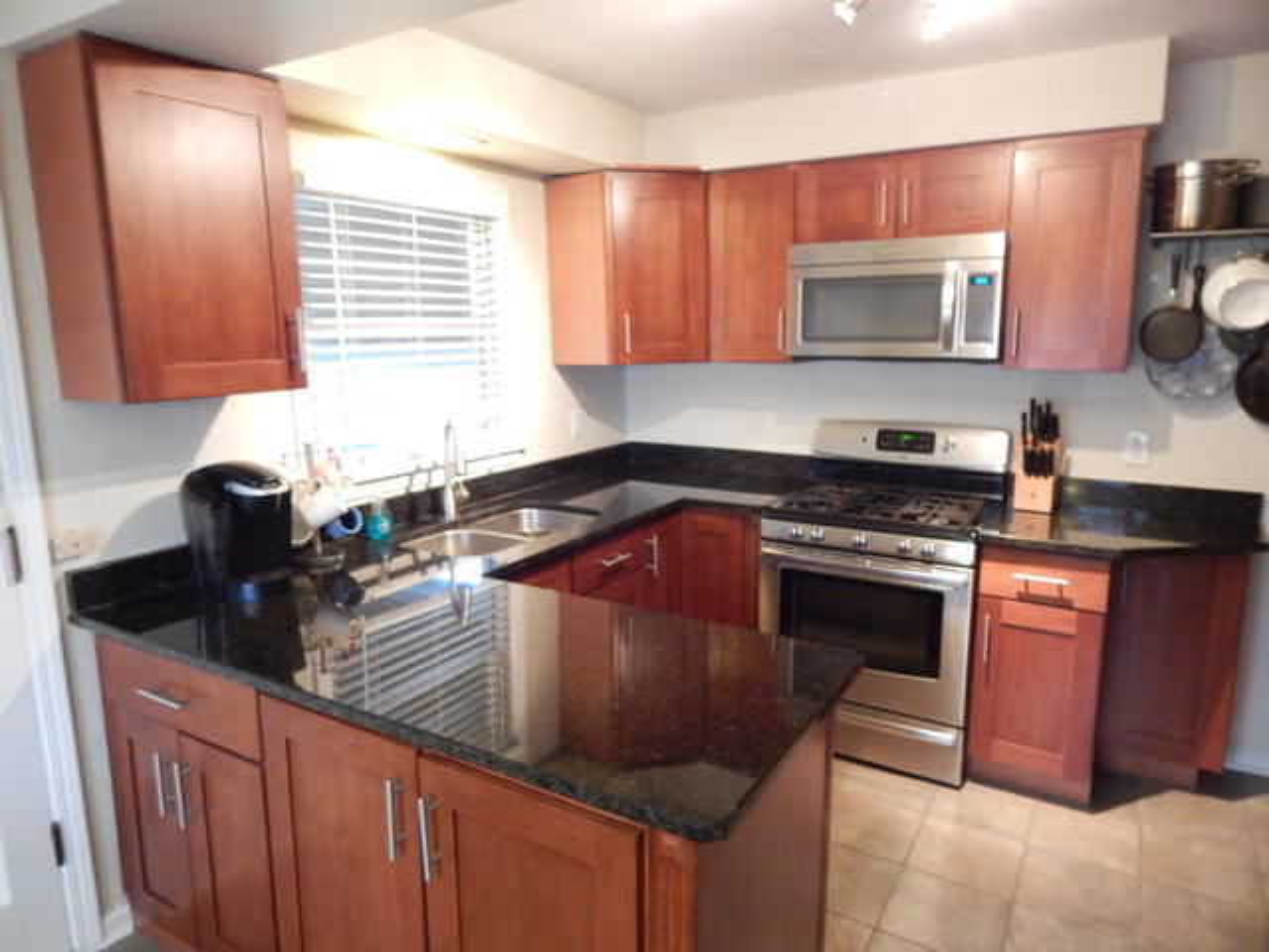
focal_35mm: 22
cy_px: 476
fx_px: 807
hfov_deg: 76.4
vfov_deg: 61.1
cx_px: 634
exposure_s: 1/8
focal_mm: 4
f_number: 3
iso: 450
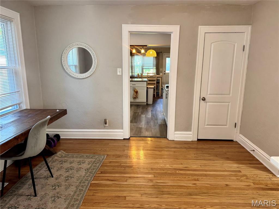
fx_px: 193
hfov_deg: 71.6
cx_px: 140
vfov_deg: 56.8
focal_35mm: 24
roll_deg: -1.3
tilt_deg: -11.5
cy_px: 104
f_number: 1.78
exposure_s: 1/60
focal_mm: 6.76
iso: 250
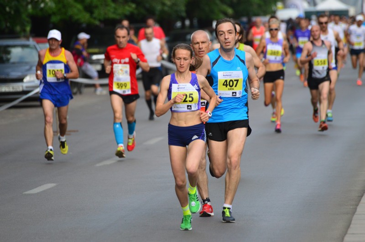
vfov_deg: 3.0
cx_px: 182
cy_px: 121
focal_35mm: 450
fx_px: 4559
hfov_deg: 4.6
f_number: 5.6
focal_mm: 300
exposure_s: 1/1250
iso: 800
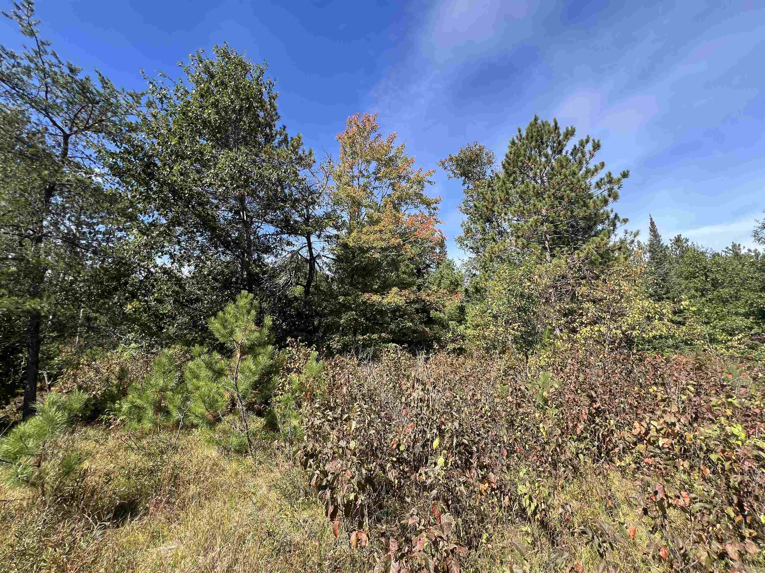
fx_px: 287
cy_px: 286
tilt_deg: +12.7
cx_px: 382
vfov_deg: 89.9
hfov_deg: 106.2
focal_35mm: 13
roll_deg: -0.3
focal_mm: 1.57
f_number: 1.8
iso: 32
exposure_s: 1/592
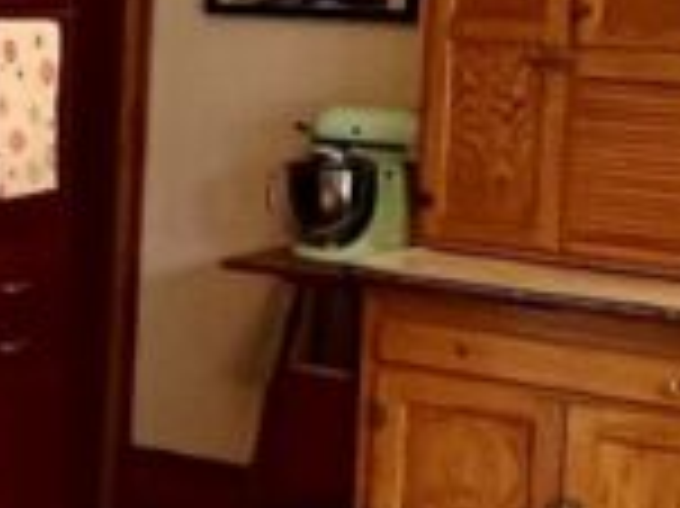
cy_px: 36
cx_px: -178
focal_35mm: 92
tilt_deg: -1.9
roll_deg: -2.1
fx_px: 1806
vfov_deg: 15.8
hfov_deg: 19.8
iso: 320
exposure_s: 1/60
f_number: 1.8
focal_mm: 1.57
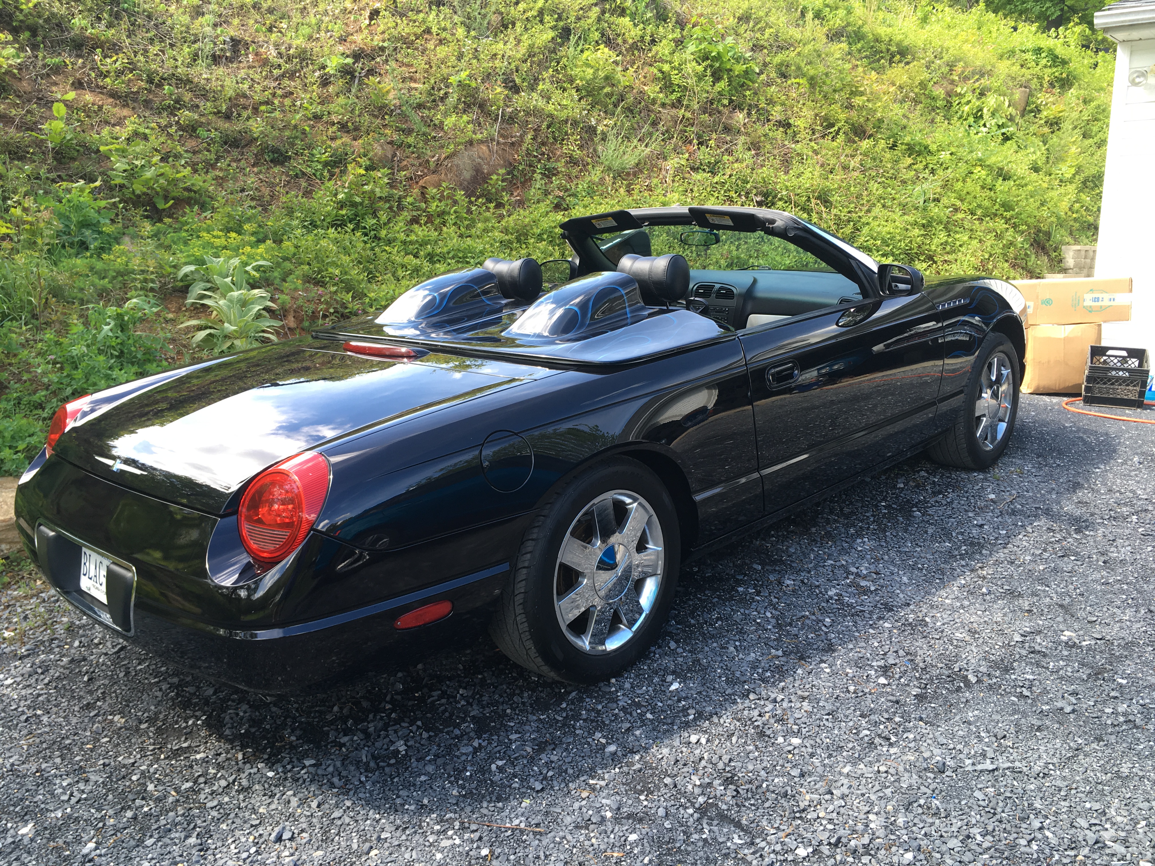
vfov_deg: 48.2
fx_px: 968
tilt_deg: -10.9
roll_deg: +0.5
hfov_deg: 61.7
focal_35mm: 29
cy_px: 433
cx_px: 578
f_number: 2.2
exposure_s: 1/120
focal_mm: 4.15
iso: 25
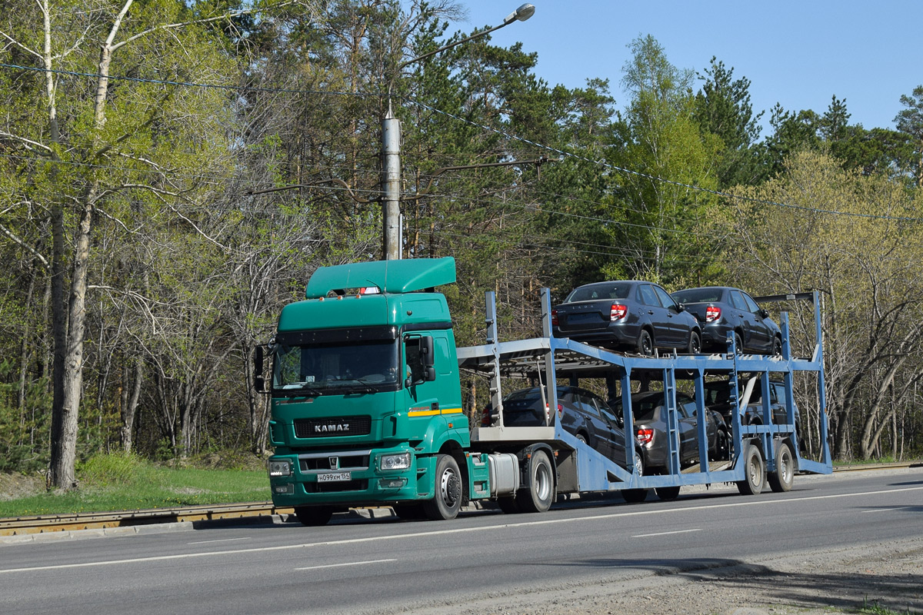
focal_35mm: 82
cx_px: 462
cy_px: 308
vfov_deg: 16.6
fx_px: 2115
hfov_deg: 24.6
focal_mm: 55
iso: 200
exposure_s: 1/1000
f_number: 5.6
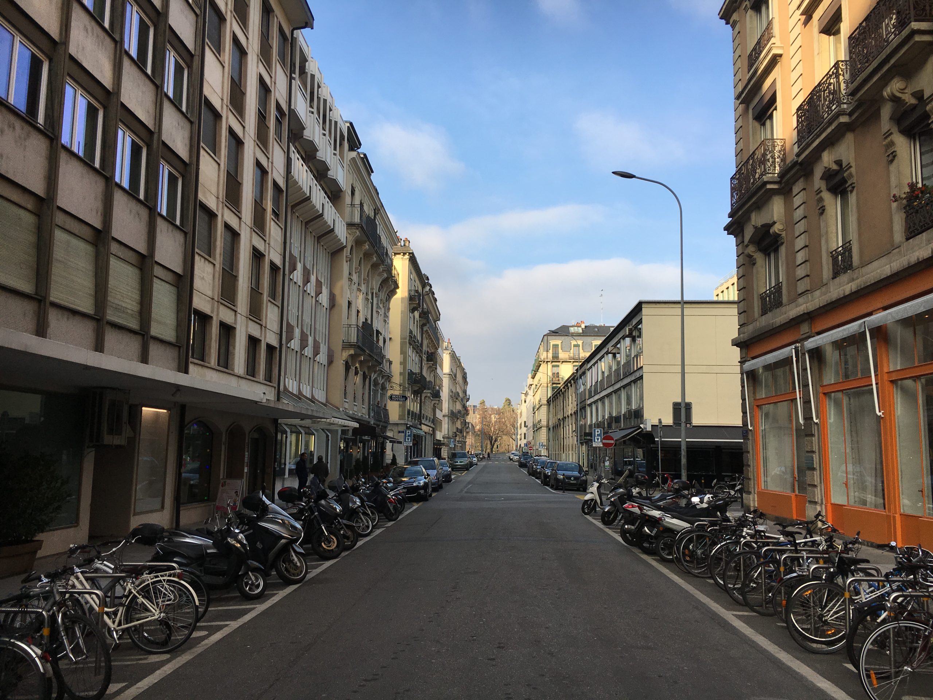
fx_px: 782
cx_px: 466
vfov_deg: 48.2
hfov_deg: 61.7
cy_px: 350
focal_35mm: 29
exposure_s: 1/864
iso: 25
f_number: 2.2
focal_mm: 4.15
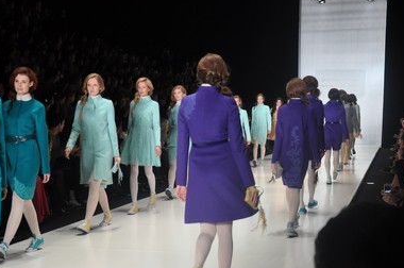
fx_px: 919
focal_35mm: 82
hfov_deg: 24.8
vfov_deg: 16.6
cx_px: 168
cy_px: 172
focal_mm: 40
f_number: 4.5
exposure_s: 1/125
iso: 1000
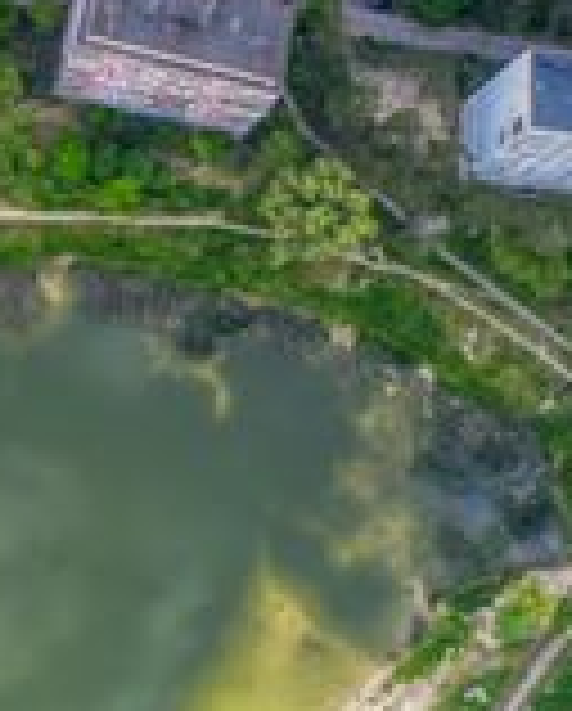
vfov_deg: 21.9
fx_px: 1794
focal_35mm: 85
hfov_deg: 16.7
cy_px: 659
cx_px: -257
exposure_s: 1/10
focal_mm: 10.3
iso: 100
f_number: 2.8
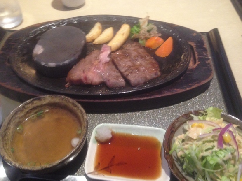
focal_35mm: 36
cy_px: 95
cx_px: 122
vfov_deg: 39.6
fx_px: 252
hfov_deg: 51.4
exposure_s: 1/20
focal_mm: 4.12
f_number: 2.4
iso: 250
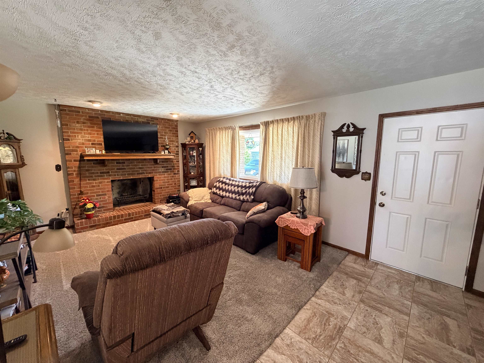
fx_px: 196
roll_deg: +0.3
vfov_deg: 85.7
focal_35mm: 14
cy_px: 182
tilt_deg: -8.2
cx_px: 242
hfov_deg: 102.1
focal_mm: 2.22
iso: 500
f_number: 2.2
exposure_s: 1/60
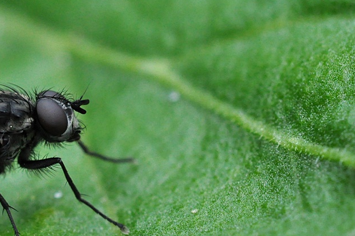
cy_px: 165
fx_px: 1418
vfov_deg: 9.5
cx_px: 72
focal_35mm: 144
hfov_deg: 14.2
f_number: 16
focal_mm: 60
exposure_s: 1/320
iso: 1250
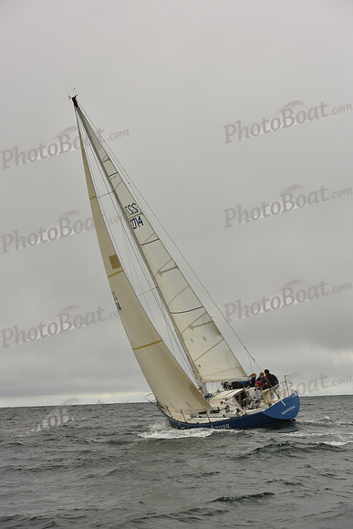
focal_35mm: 70
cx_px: 176
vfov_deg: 28.8
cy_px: 264
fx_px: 1029
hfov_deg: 19.5
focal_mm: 70
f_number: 8
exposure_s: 1/800
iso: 320
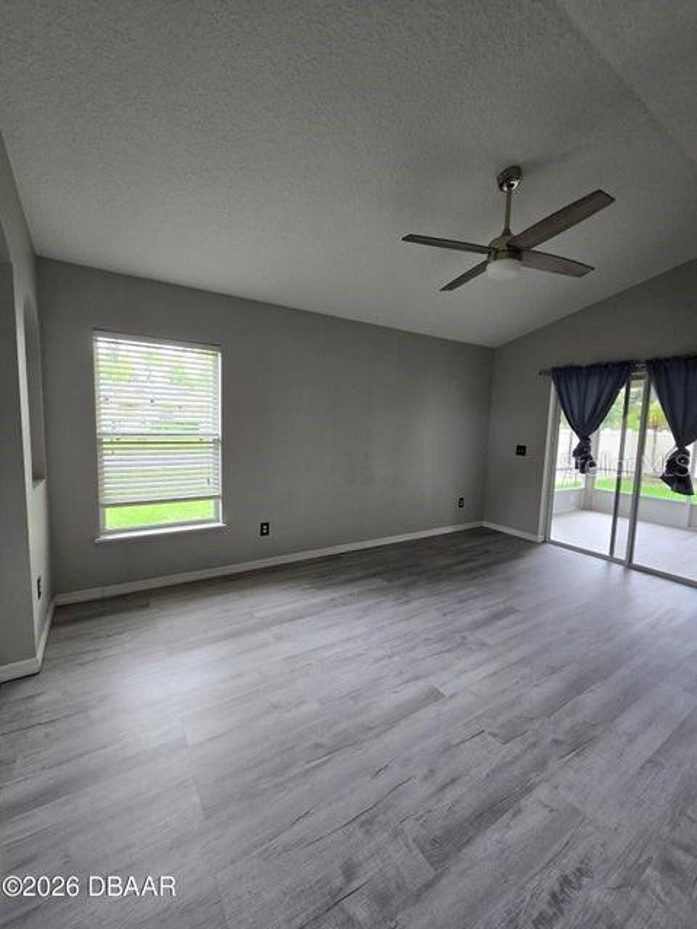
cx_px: 348
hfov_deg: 89.9
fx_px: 349
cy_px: 464
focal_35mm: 13
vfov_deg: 106.2
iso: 125
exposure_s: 1/60
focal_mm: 2.2
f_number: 2.2
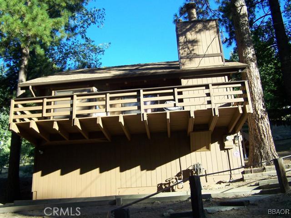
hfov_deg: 49.0
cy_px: 109
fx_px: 319
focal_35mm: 38
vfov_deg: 37.7
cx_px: 146
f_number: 2.8
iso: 80
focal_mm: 6.3
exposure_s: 1/250
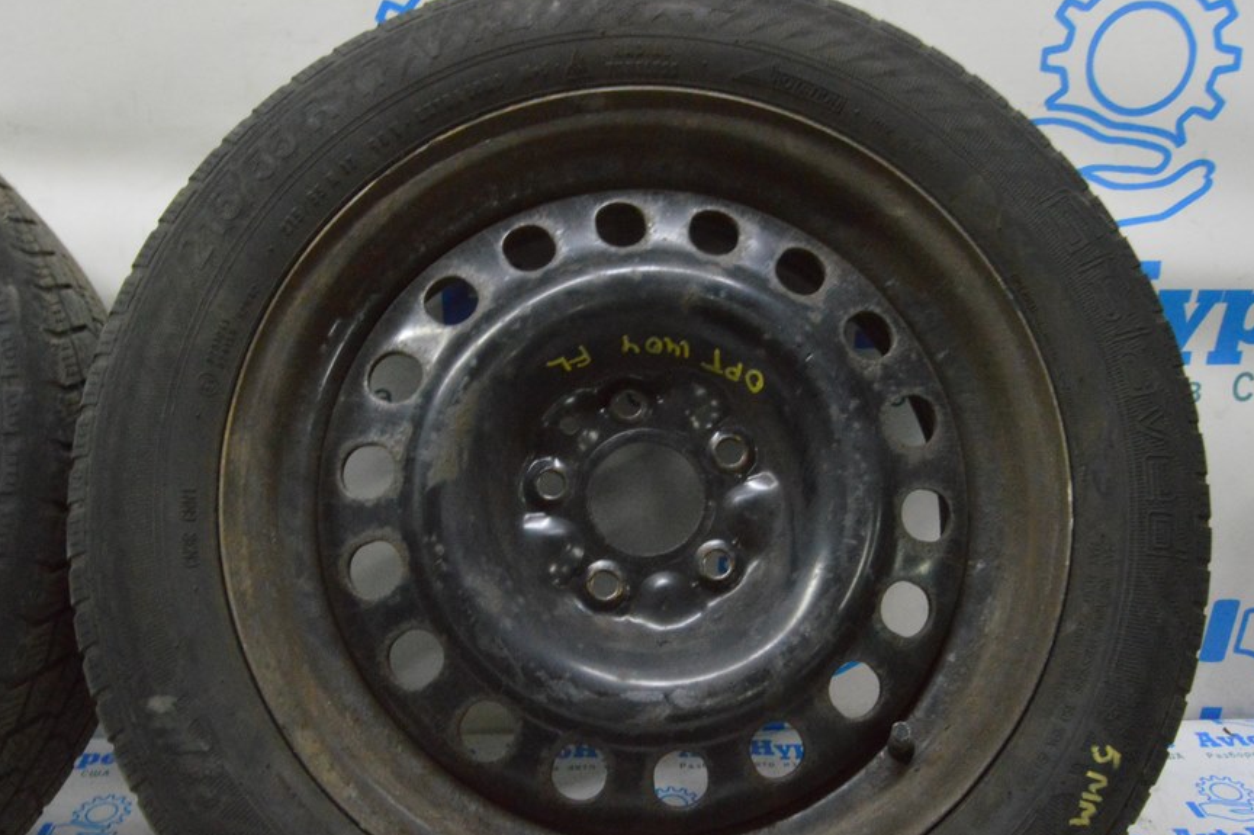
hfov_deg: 58.7
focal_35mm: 32
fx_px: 1114
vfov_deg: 41.0
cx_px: 618
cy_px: 457
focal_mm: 18
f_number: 20
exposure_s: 1/15
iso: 6400
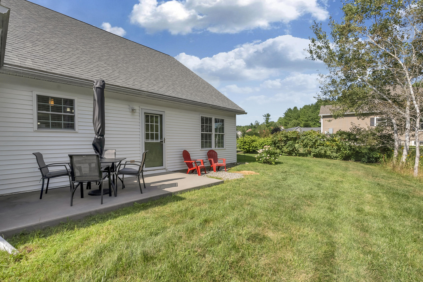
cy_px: 141
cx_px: 212
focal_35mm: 16
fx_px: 188
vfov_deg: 73.8
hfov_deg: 96.7
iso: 320
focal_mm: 16
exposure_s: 1/400
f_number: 11
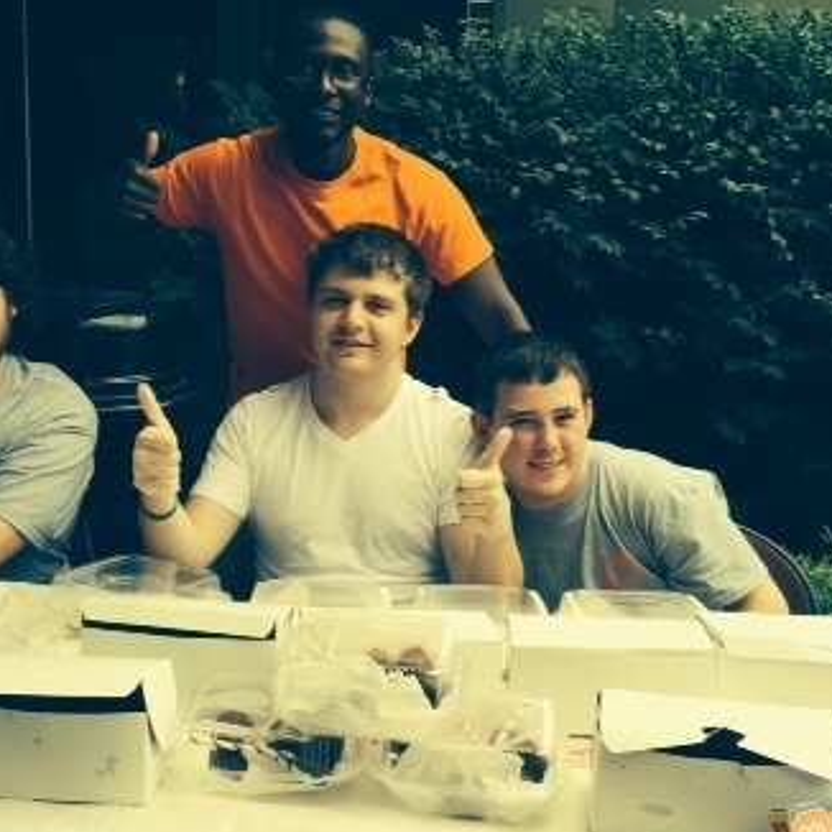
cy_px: 444
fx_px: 1414
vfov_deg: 32.8
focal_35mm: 52
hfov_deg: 32.7
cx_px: 360
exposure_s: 1/477
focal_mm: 4.12
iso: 32
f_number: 2.2
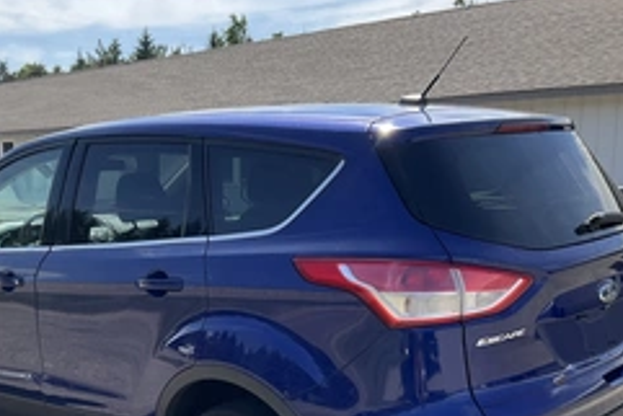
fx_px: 866
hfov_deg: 39.3
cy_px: 338
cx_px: 233
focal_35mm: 50
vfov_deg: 26.5
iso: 25
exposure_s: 1/883
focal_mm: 3
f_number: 1.8
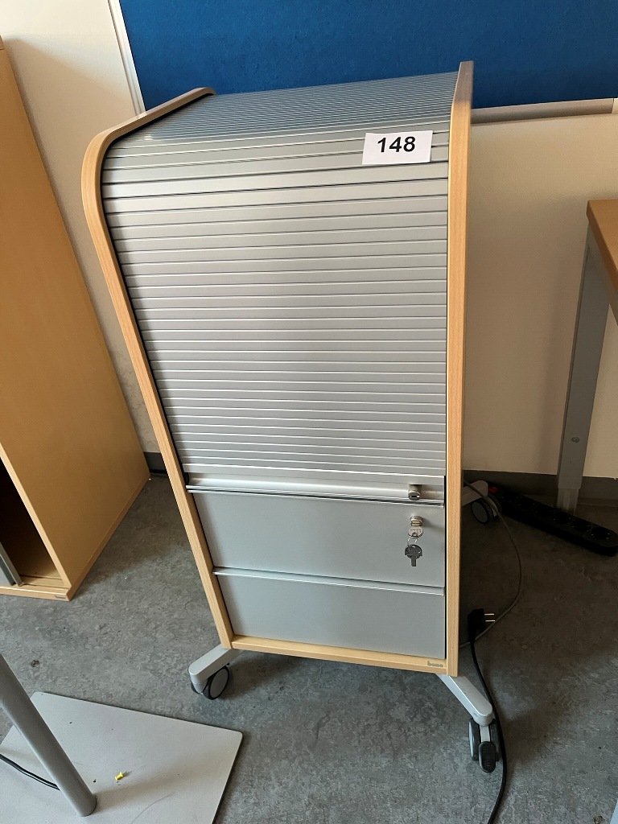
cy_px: 412
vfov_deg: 67.3
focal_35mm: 26
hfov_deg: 53.1
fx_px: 619
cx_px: 309
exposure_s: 1/50
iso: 200
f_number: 1.6
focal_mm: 5.1
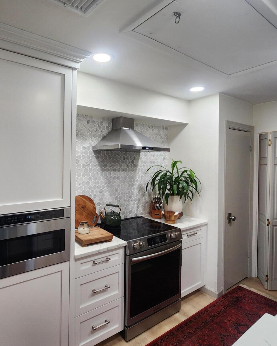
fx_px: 205
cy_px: 160
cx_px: 112
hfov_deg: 67.5
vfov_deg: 80.2
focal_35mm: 20
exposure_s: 1/60
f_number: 2.2
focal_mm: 2.2
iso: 160
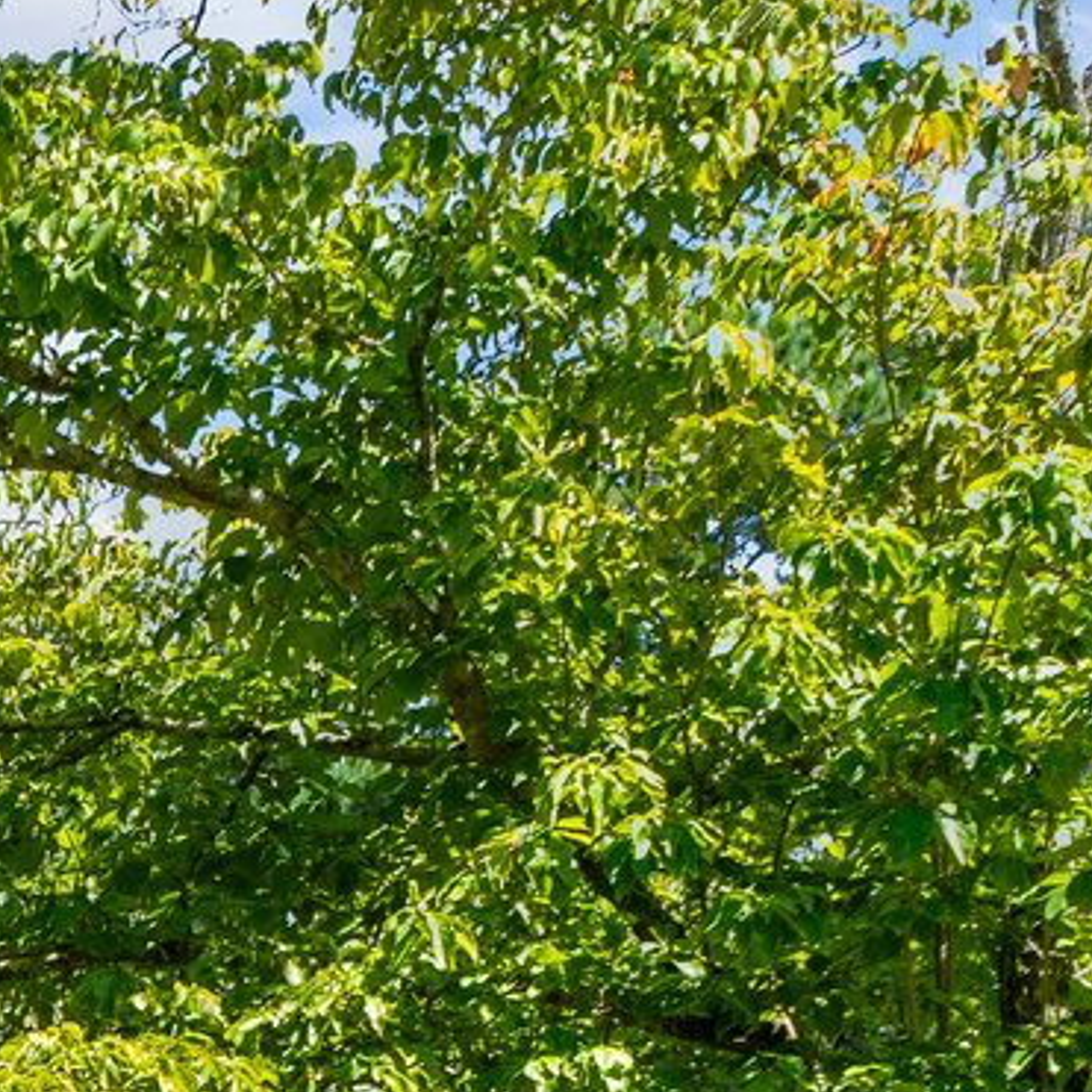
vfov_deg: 12.1
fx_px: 4854
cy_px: 1717
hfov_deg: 11.8
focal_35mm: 136
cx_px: -874
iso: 100
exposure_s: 1/160
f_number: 8
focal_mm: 29
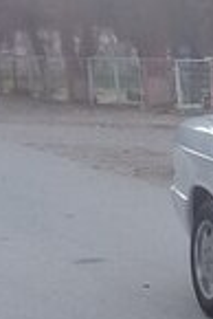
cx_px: 435
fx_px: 1301
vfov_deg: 13.8
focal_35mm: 147
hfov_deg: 8.8
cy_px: 316
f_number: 2.2
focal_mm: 3.3
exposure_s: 1/467
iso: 50
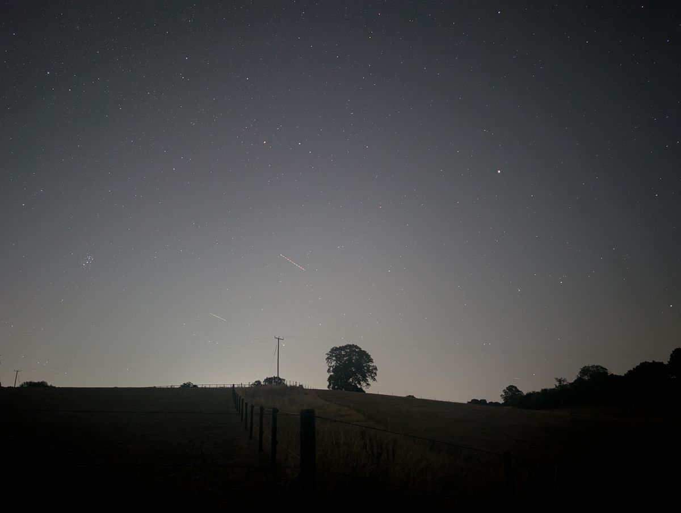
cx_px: 340
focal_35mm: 24
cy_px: 256
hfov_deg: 71.5
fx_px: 473
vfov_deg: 57.0
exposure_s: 16
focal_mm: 6.9
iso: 1700
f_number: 1.68
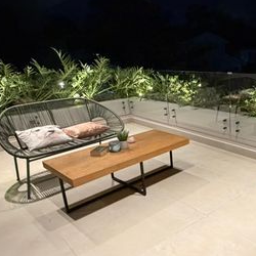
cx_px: 216
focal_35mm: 33
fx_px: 276
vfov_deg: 49.7
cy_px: 137
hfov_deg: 46.3
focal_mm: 2.22
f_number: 2.2
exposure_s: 1/60
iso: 500
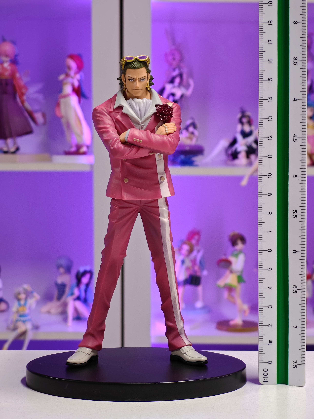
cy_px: 210
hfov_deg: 18.4
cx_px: 157
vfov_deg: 24.4
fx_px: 968
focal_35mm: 80
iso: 400
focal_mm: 7.48
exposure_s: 1/17.1
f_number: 2.4
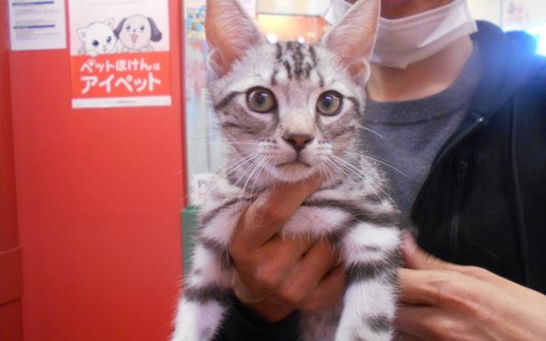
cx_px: 275
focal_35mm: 28
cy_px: 153
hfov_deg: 66.5
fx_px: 417
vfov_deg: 44.5
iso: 320
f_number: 3.2
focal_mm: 4.6
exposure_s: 1/30
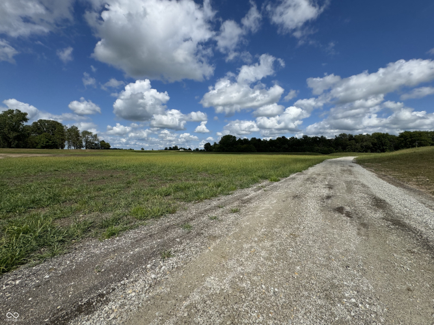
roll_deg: -0.3
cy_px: 162
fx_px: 175
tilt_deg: -3.7
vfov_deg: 85.7
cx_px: 217
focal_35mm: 14
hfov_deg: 102.1
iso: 50
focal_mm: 2.22
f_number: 2.2
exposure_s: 1/3906
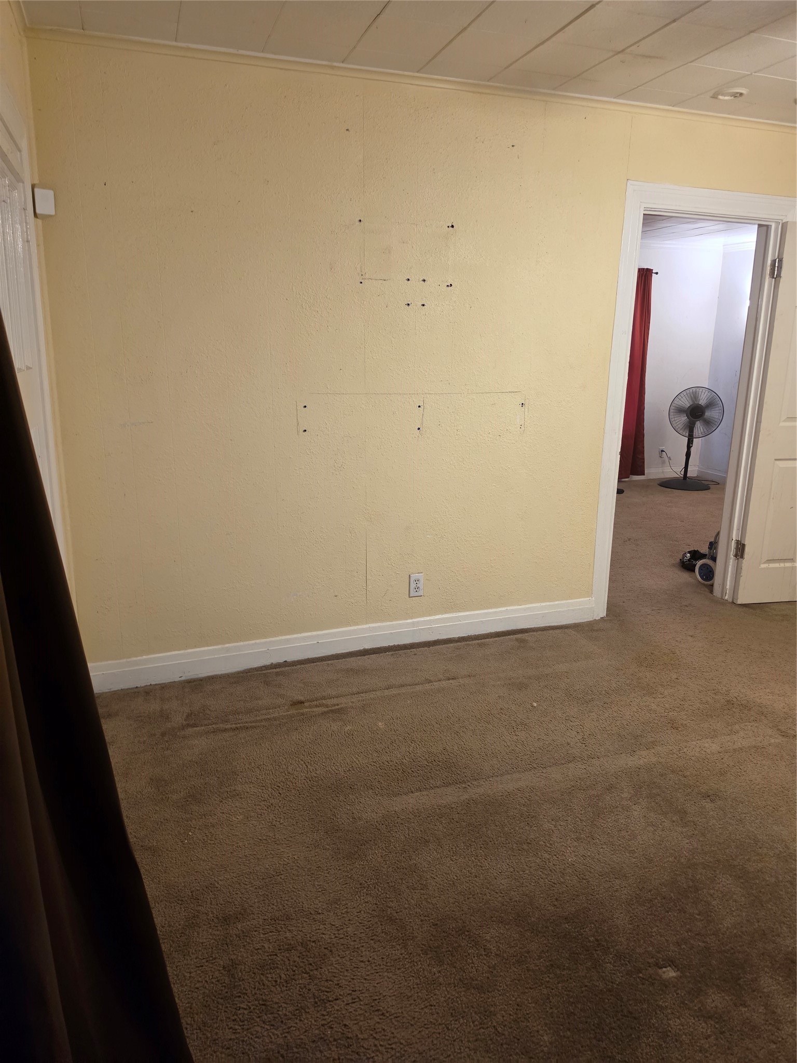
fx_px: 706
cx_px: 398
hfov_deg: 58.9
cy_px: 532
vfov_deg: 73.9
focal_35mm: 23
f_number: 1.4
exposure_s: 1/120
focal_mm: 6.5
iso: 400
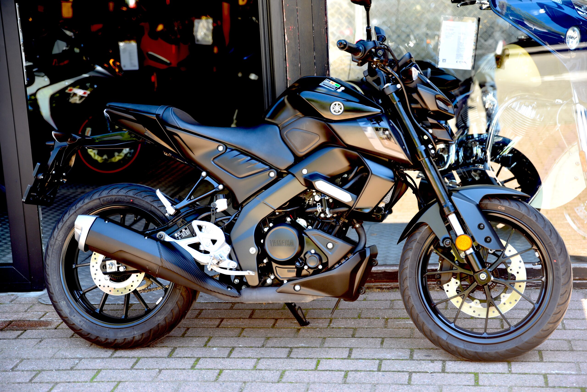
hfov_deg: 28.8
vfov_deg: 19.5
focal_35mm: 70
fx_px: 1142
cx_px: 294
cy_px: 196
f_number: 2.8
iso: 100
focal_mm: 70
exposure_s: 1/50
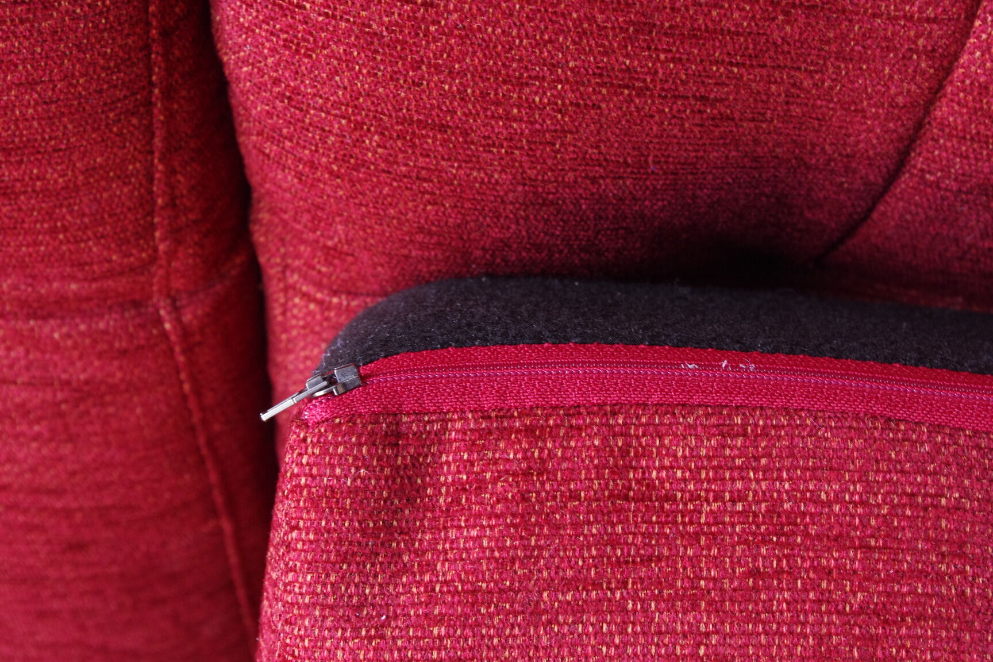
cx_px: 496
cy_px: 331
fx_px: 1572
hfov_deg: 35.1
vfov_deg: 23.8
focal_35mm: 57
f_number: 8
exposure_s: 1/25
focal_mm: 37.5
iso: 800
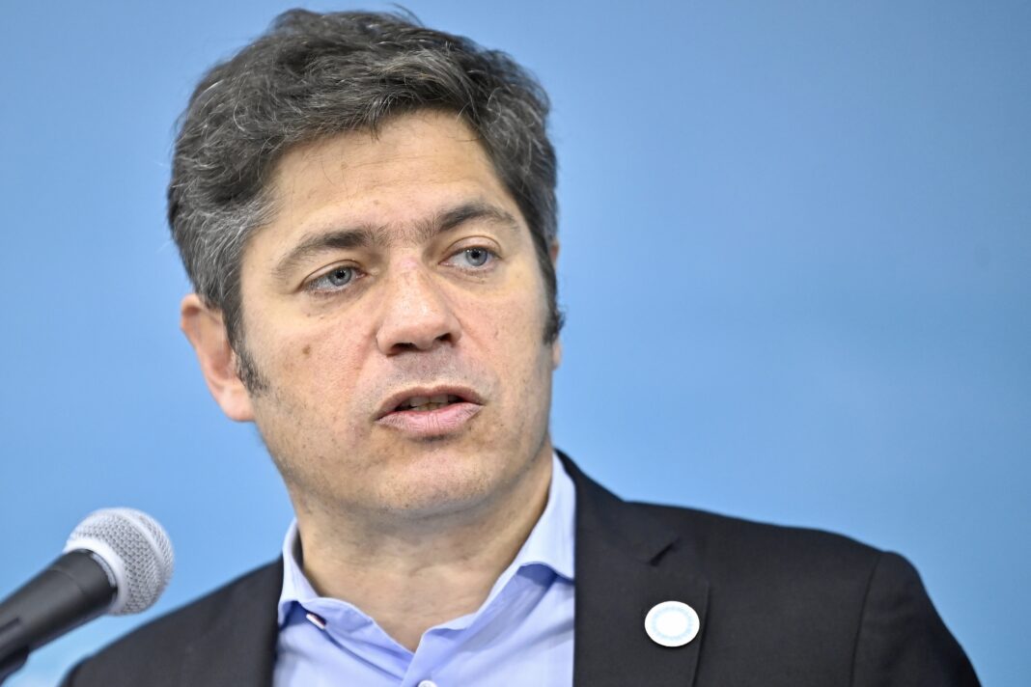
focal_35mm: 200
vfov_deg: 6.9
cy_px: 344
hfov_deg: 10.3
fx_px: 5727
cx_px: 516
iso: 3200
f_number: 3.2
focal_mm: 200
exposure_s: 1/400
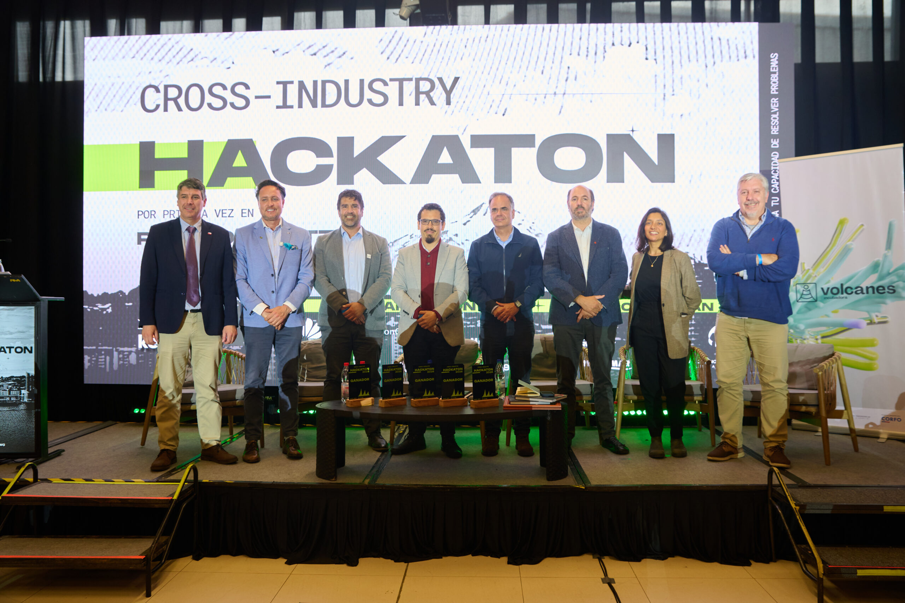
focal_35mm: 29
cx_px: 452
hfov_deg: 63.7
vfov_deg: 45.0
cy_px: 302
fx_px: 729
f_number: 5.6
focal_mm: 29
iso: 800
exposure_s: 1/64
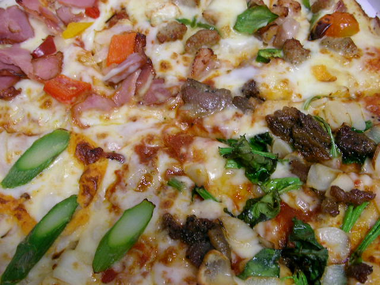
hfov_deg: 49.0
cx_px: 190
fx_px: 417
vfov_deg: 37.7
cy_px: 142
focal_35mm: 38
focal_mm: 5.8
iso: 100
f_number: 3.5
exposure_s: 1/12.7
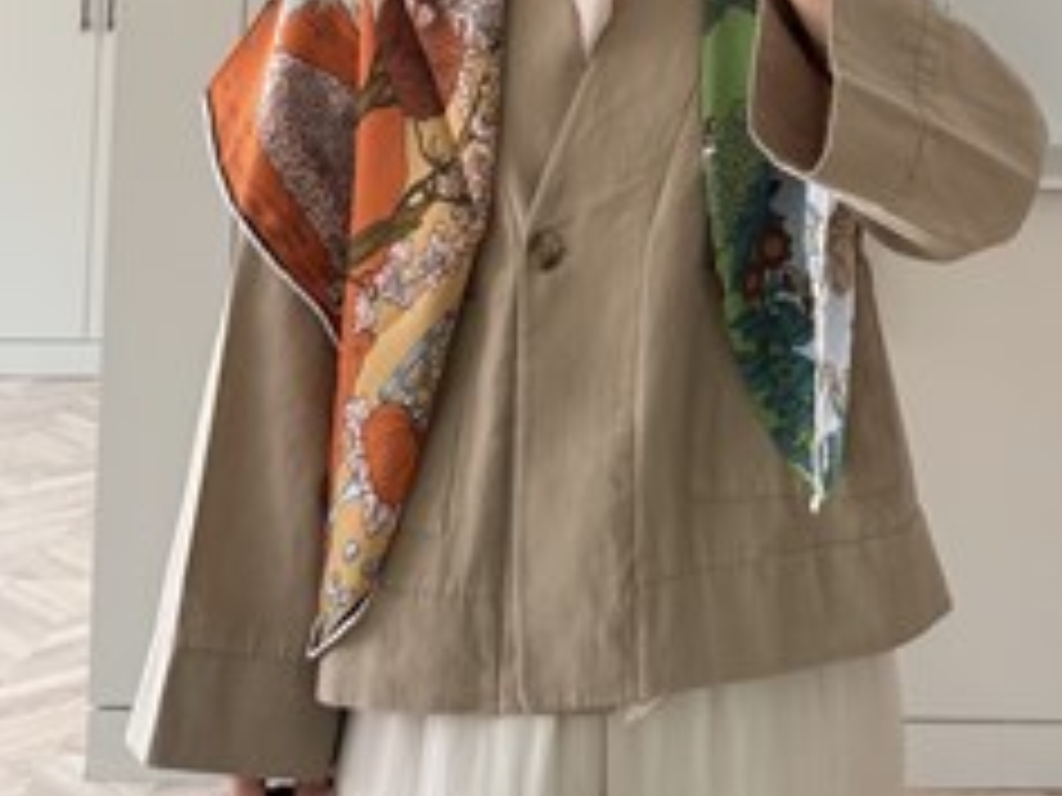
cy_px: 101
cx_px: 549
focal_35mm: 42
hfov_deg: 44.8
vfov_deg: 32.8
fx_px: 1289
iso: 160
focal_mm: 6.76
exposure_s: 1/121
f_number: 1.78
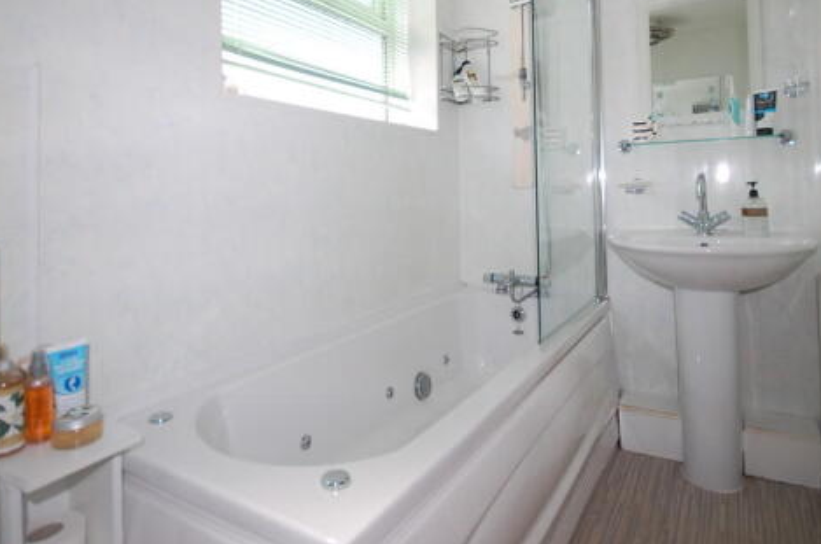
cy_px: 171
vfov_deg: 57.7
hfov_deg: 81.3
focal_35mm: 21
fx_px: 478
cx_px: 411
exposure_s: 1/125
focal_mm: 10
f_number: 5.6
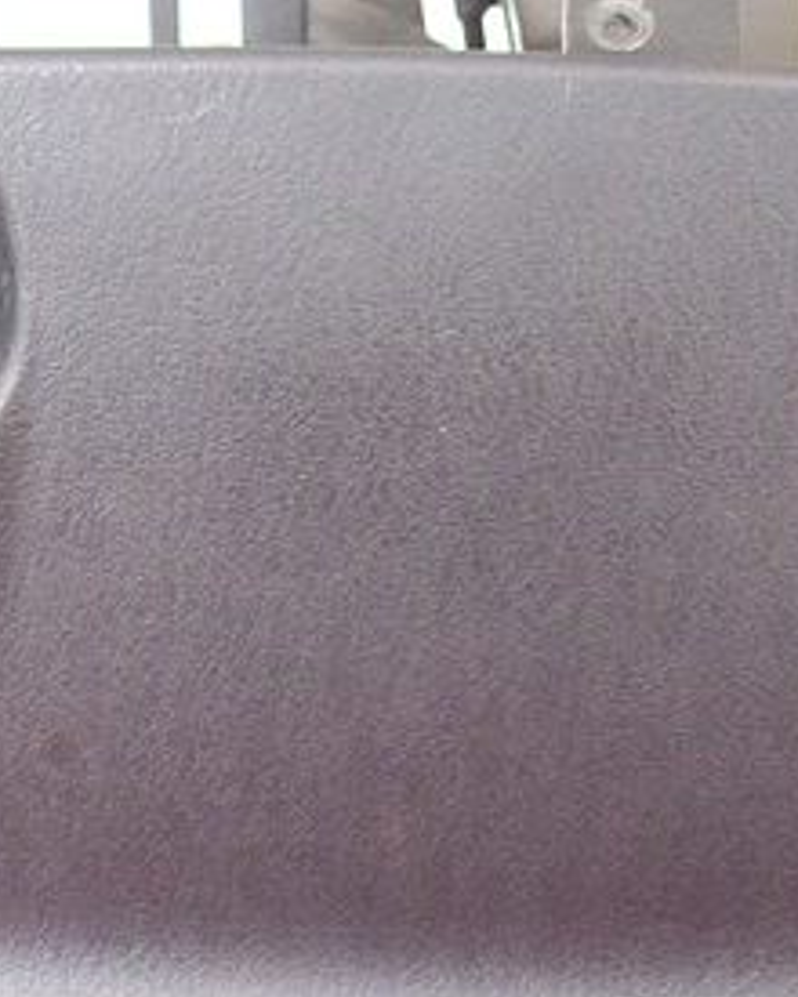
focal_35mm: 102
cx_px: 317
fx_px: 3011
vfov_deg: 18.3
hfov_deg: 15.1
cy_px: 1024
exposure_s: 1/25.3
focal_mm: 6
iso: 160
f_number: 2.7
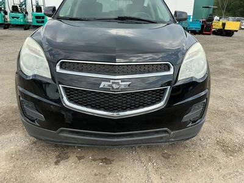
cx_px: 122
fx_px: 197
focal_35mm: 28
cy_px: 92
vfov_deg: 49.7
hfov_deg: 63.4
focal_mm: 3
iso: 25
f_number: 1.8
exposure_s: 1/562
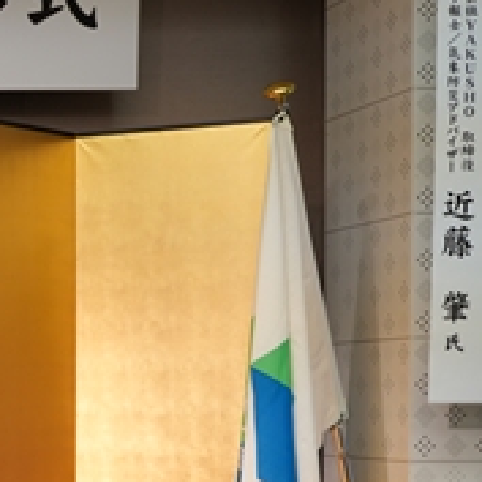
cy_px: 467
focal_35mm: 104
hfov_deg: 14.4
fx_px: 1638
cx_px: -436
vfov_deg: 16.4
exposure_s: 1/40
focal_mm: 31
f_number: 2.8
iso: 400
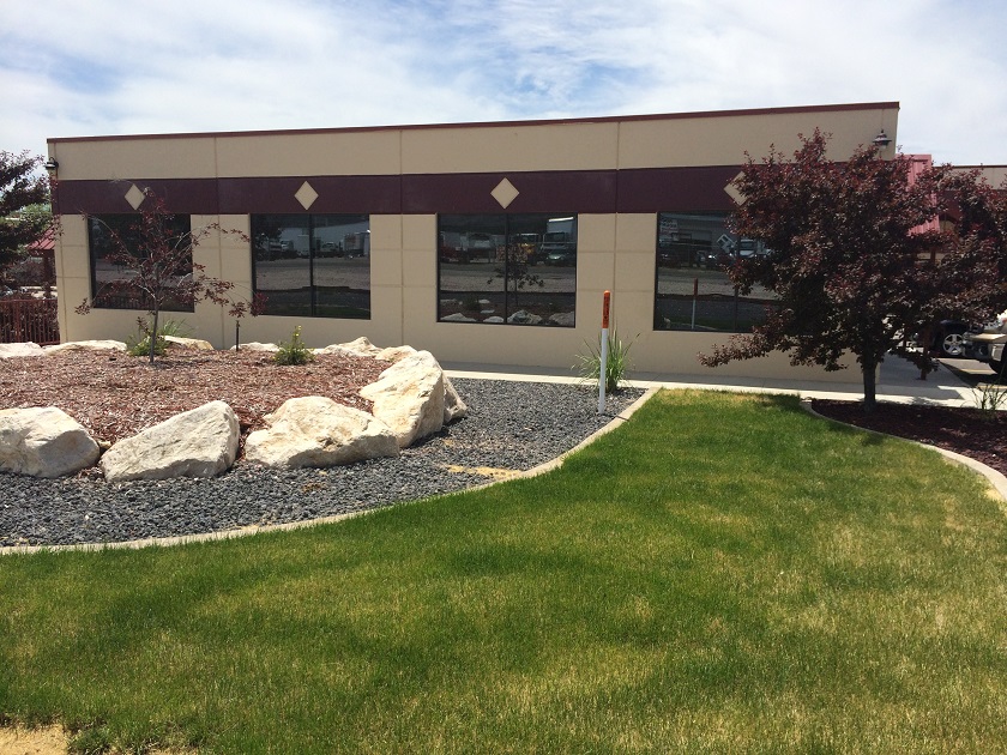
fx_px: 873
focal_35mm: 30
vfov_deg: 46.8
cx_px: 504
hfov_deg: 60.0
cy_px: 378
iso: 32
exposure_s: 1/3425
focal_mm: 4.12
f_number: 2.2
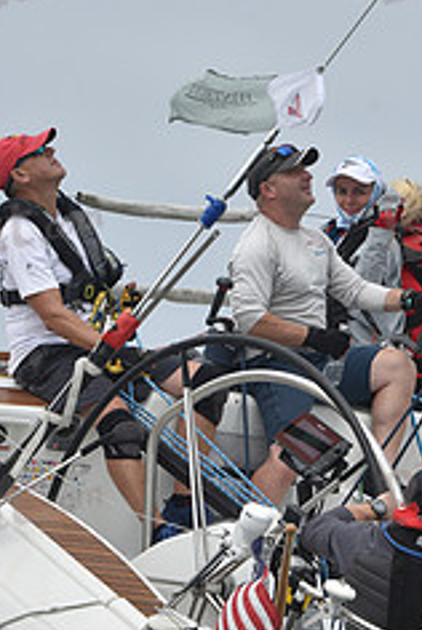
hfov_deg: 3.7
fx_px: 6451
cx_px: 242
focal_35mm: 368
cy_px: 358
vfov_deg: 5.6
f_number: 10
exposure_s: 1/800
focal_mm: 150
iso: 250
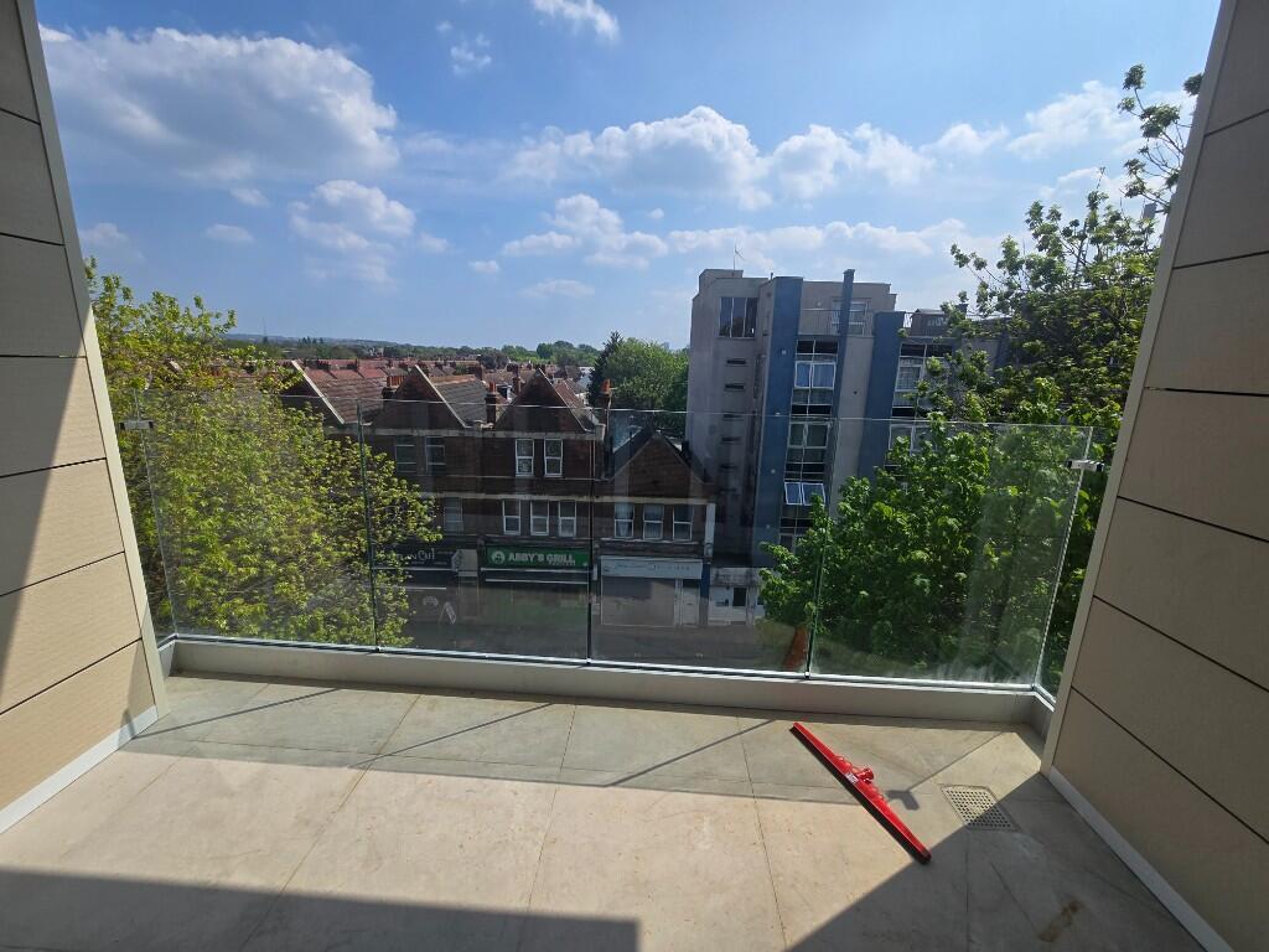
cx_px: 634
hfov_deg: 106.2
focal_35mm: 13
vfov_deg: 89.9
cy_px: 476
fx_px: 477
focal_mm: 2.2
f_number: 2.2
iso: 50
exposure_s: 1/3747
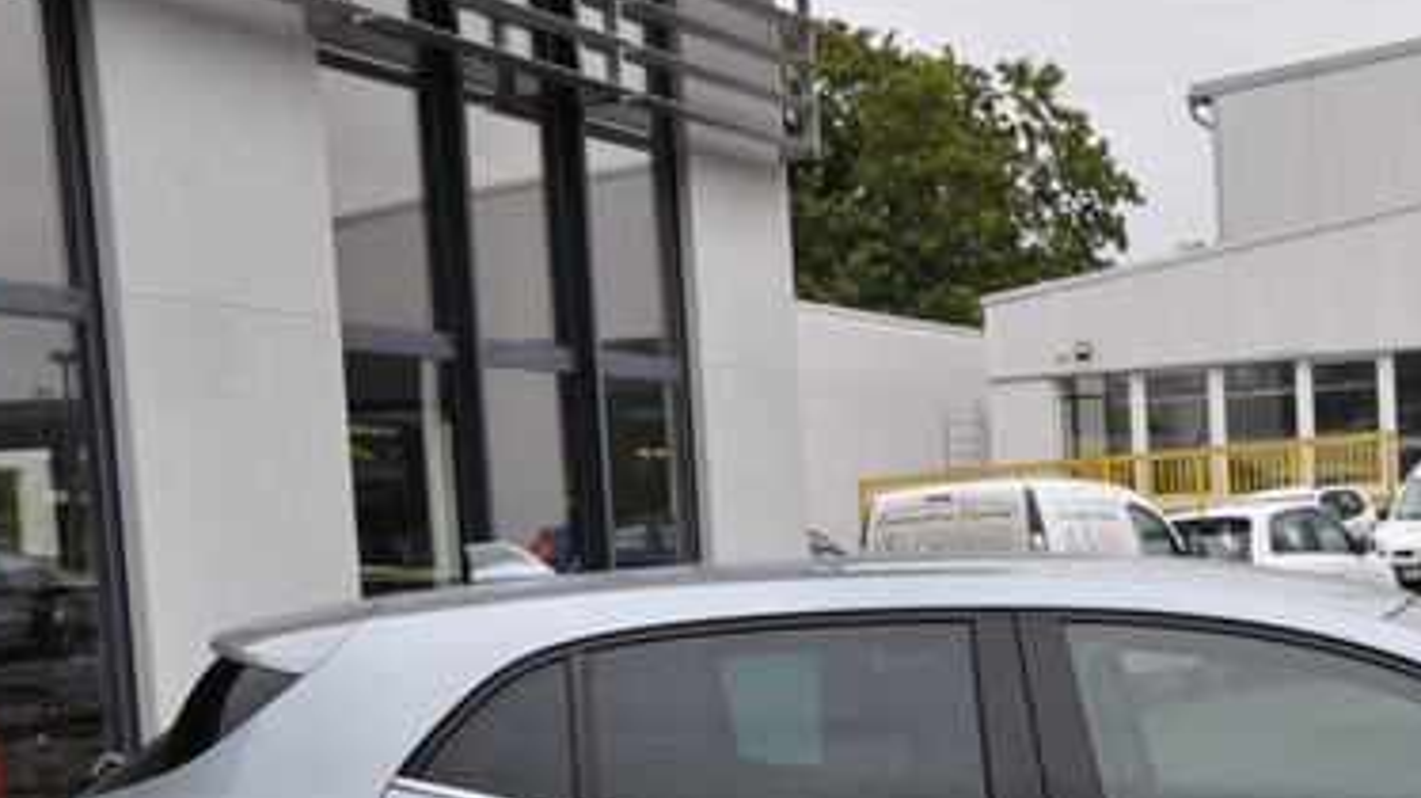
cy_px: 923
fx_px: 3540
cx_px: 1223
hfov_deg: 22.3
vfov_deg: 12.6
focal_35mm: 94
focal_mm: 28
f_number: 8
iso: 200
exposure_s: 1/250
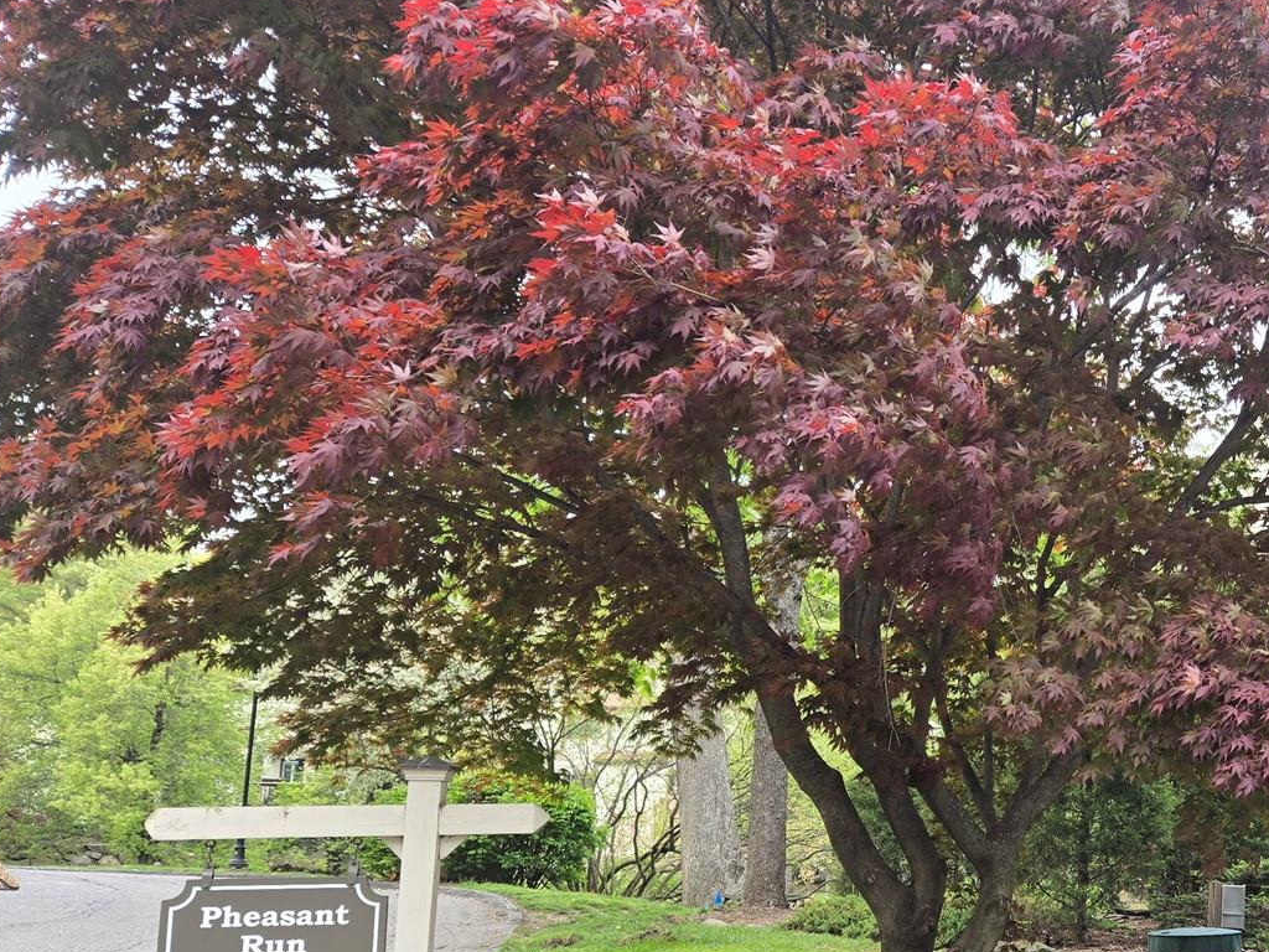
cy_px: 601
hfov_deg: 37.8
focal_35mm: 46
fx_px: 1686
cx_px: 1201
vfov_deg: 31.4
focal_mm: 5.4
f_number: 1.8
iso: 25
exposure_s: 1/248
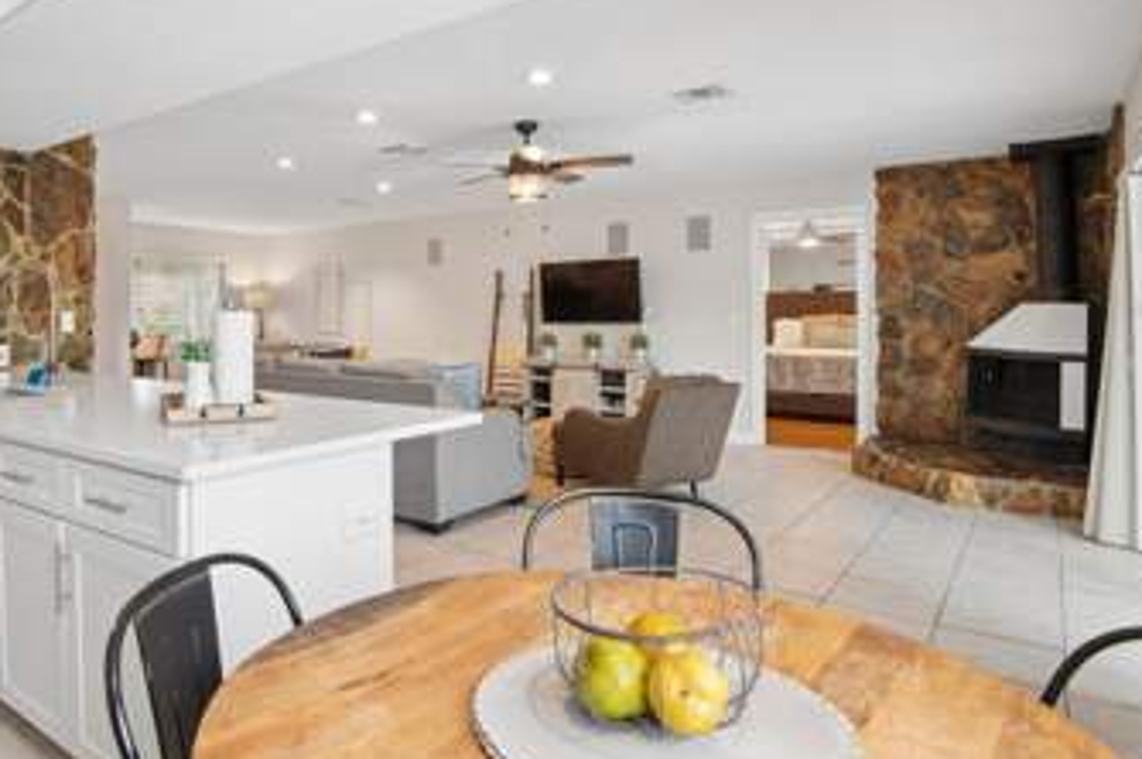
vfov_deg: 54.6
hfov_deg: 74.3
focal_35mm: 23
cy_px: 306
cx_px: 400
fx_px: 729
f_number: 7.1
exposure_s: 1/4
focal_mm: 16
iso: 100
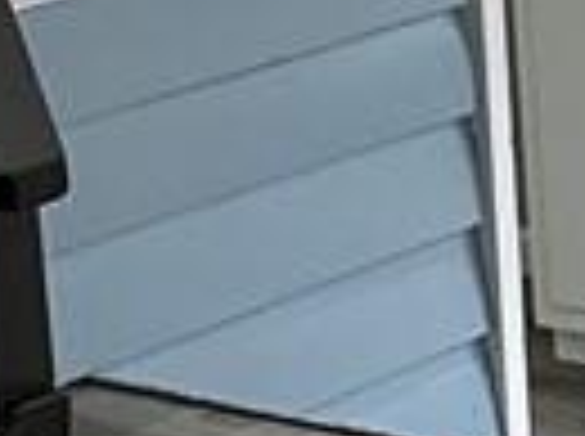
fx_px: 3863
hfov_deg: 8.2
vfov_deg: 6.5
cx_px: 1228
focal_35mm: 229
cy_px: 67
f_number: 1.8
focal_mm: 3
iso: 50
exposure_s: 1/122
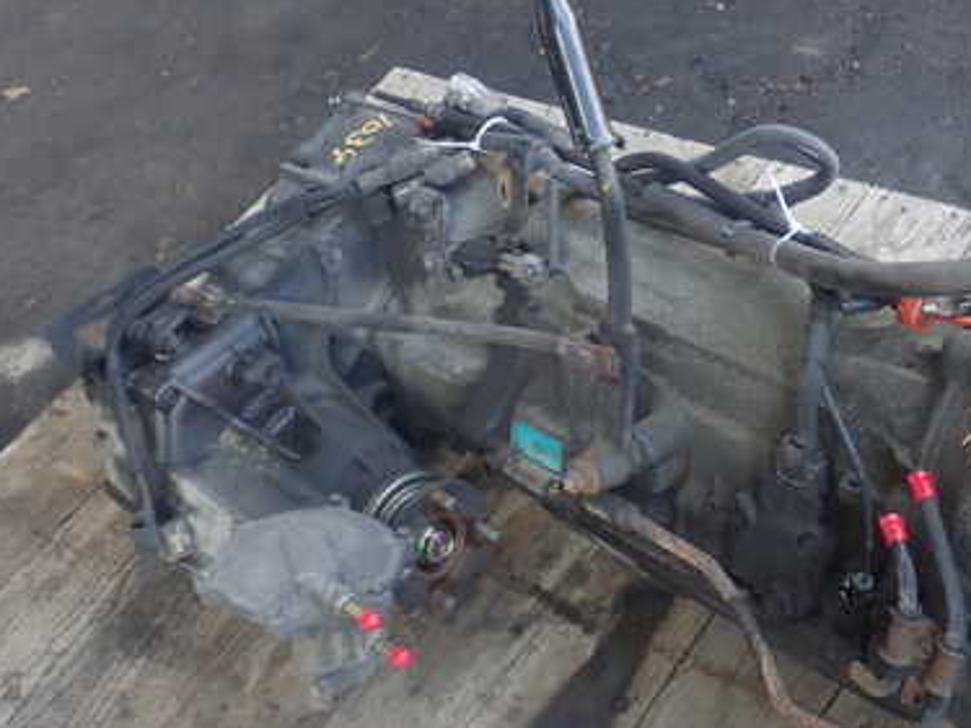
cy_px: 409
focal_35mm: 64
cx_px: 684
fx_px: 1795
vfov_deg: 22.9
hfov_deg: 30.0
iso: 200
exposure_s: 1/60
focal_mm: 7.34
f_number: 2.8
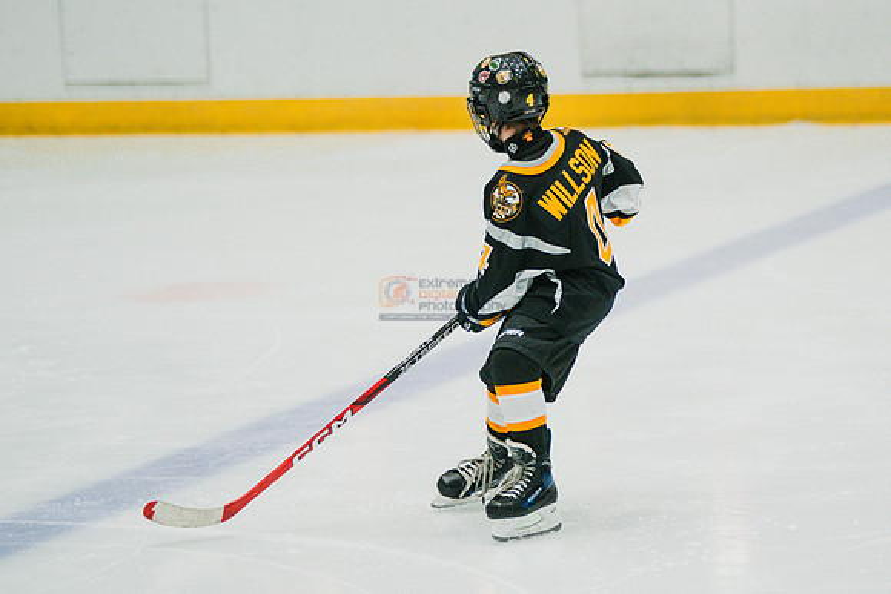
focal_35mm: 243
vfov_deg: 5.7
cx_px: 581
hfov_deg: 8.5
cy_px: 258
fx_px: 6004
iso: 3200
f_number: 3.2
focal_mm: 186
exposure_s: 1/1600
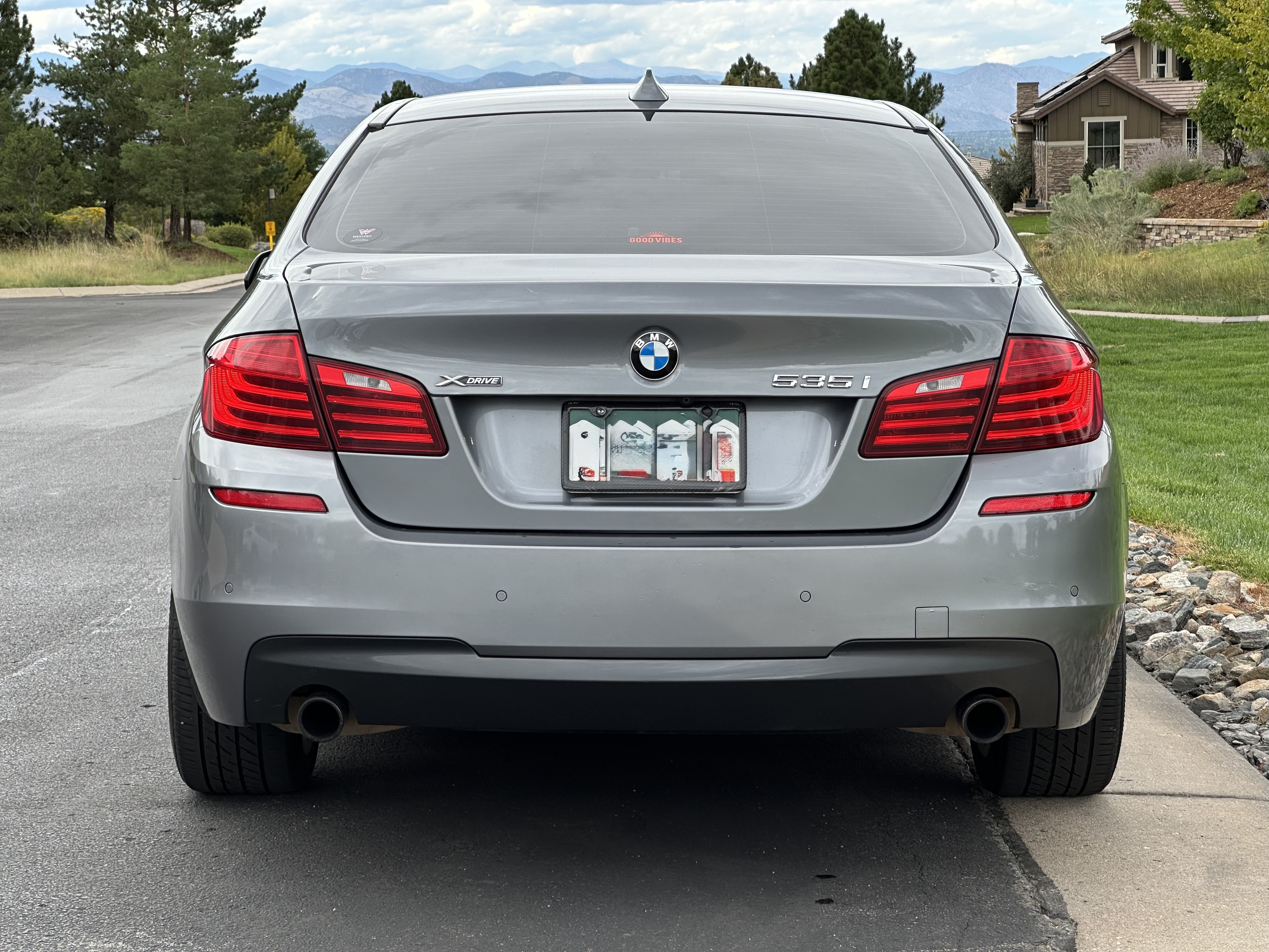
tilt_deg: -6.6
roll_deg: +1.2
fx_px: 2823
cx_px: 634
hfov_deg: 25.3
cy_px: 476
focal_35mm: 77
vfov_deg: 19.1
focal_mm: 9
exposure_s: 1/276
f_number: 2.8
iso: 32
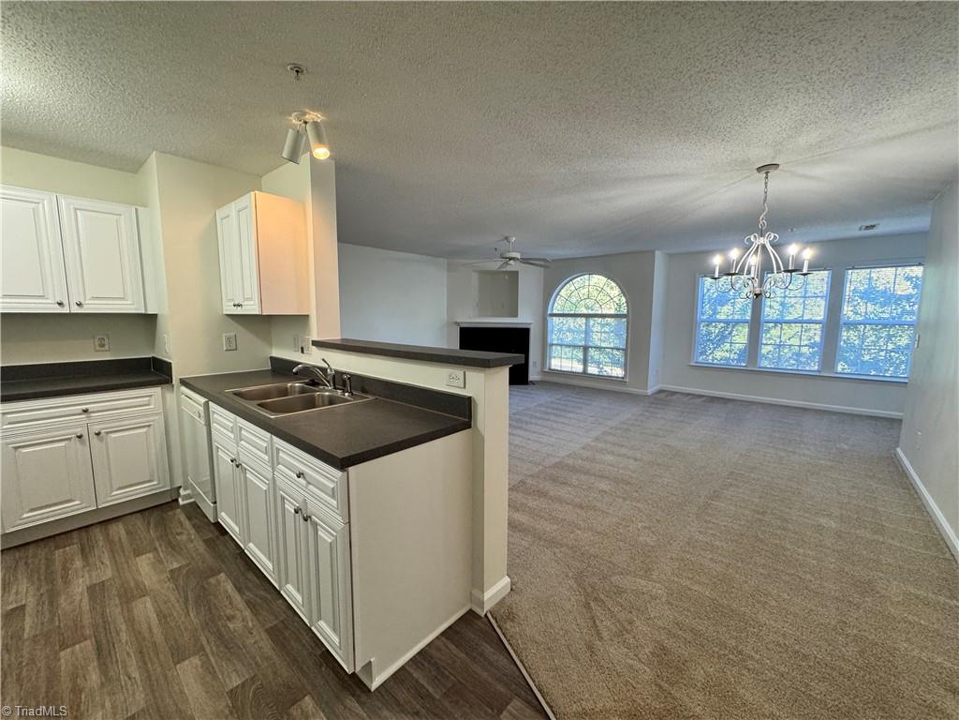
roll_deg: -0.3
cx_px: 480
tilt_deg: -6.9
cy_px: 360
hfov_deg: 102.1
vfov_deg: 85.7
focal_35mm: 14
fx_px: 388
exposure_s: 1/120
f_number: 2.2
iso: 320
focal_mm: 2.22
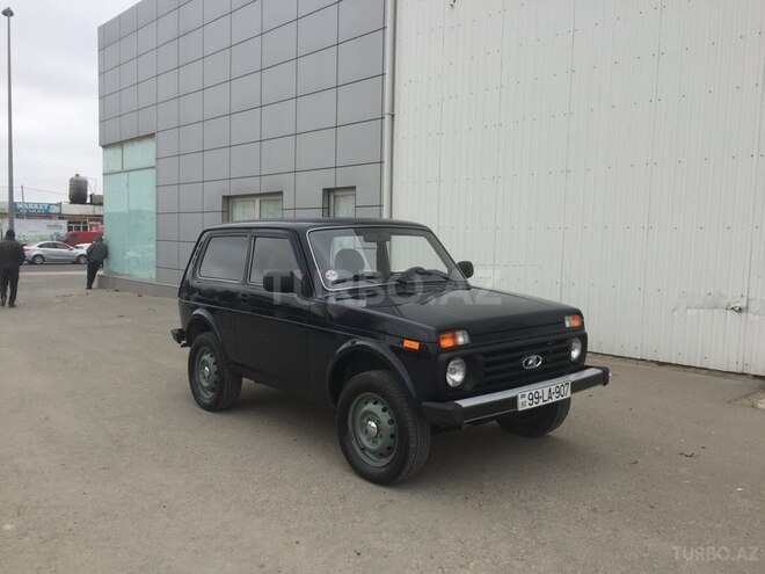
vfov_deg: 48.2
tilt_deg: -2.8
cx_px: 382
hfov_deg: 61.7
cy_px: 287
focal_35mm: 29
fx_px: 641
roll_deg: -1.9
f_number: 2.2
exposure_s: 1/1014
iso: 32
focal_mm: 4.15
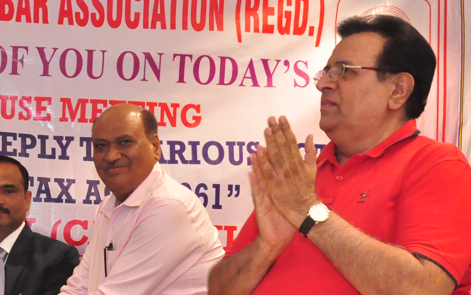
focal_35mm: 105
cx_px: -52
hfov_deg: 19.0
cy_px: 263
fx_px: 1348
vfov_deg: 12.4
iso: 3200
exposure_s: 1/100
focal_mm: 28
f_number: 5.6
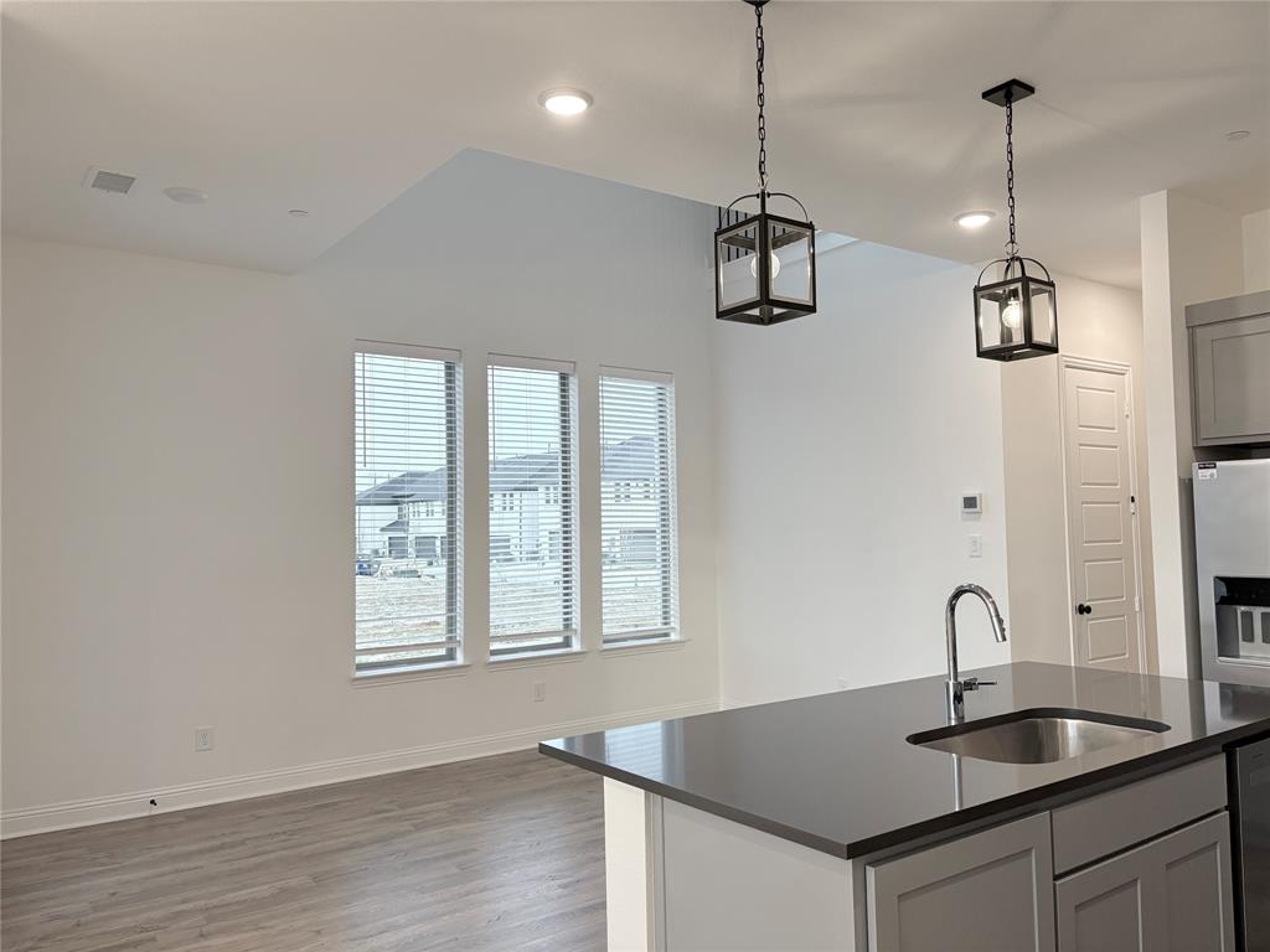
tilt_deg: +3.8
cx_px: 635
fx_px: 954
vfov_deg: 53.1
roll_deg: +0.9
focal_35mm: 26
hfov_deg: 67.3
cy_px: 476
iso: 125
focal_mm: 5.96
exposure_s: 1/120
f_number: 1.6
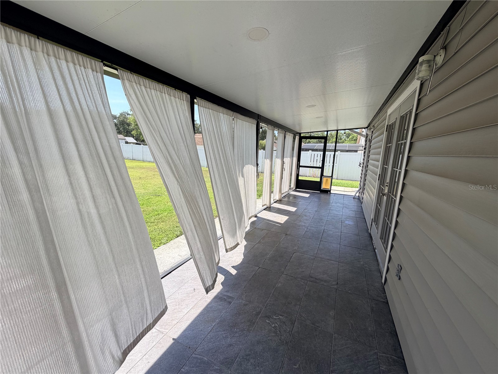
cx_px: 249
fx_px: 201
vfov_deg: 85.7
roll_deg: -2.6
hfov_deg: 102.1
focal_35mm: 14
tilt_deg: -9.1
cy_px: 187
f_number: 2.2
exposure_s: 1/502
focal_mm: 2.22
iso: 64
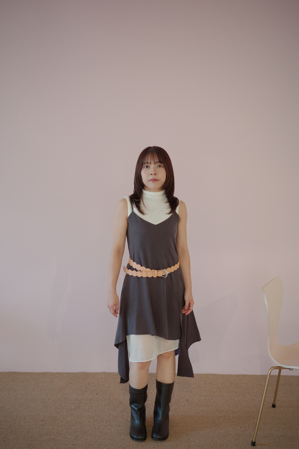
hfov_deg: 32.6
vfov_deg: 47.4
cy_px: 230
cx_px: 147
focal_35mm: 41
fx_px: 511
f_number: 2.8
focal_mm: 26
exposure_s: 1/125
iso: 320
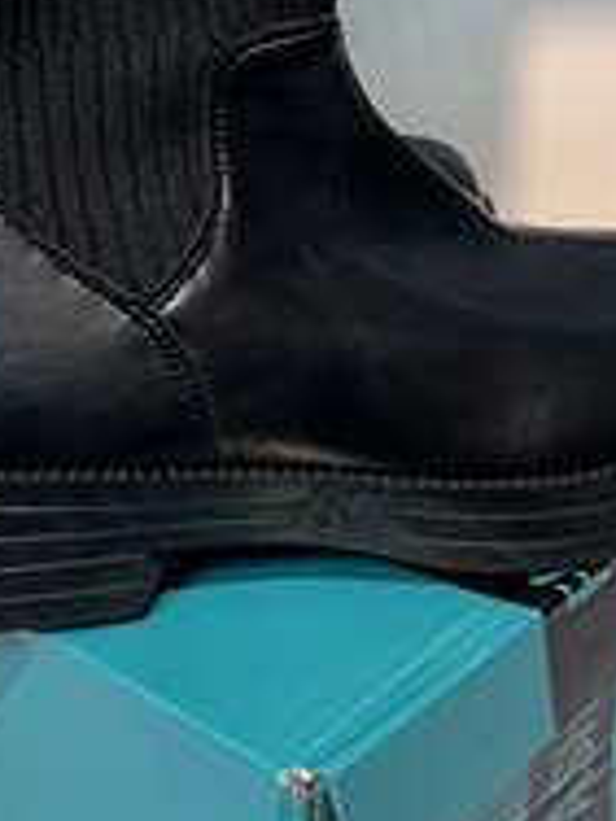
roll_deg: +1.2
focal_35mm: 69
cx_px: 299
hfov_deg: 21.3
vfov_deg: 27.7
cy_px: 183
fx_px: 1637
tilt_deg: -19.3
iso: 32
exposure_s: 1/151
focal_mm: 5.7
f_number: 1.5
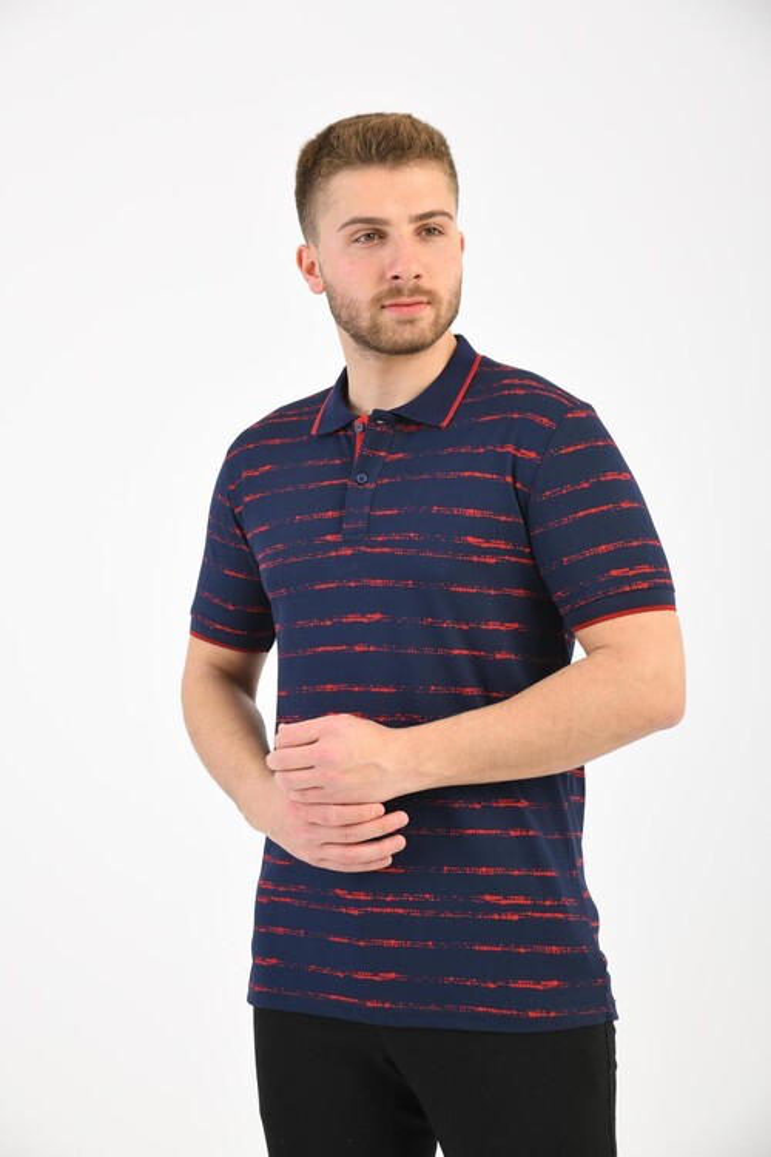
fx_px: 2184
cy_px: 578
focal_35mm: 68
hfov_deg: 20.0
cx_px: 386
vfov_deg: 29.7
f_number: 7.1
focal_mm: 68
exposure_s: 1/160
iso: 100
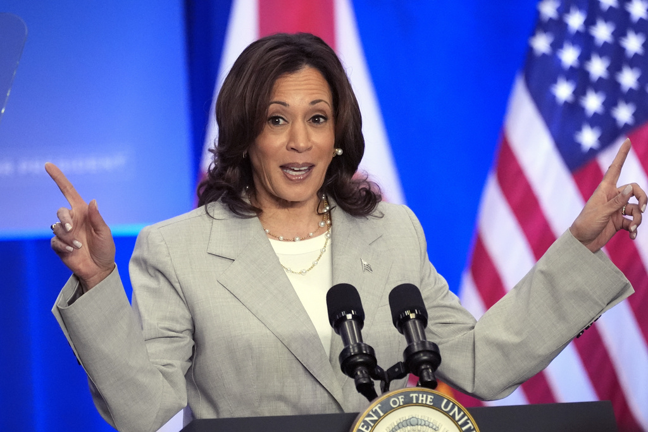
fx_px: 10801
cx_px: 324
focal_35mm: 600
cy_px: 216
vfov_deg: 2.3
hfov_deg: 3.4
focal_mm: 400
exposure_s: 1/800
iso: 8000
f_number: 5.6
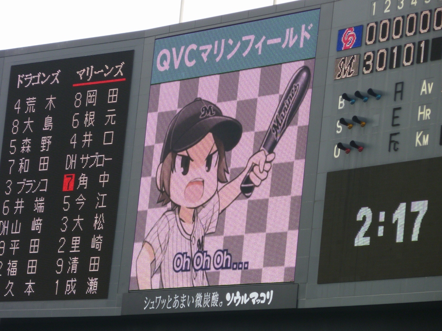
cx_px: 221
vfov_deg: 7.1
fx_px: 2669
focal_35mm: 209
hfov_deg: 9.5
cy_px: 166
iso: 125
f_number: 5.9
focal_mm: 36
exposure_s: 1/125
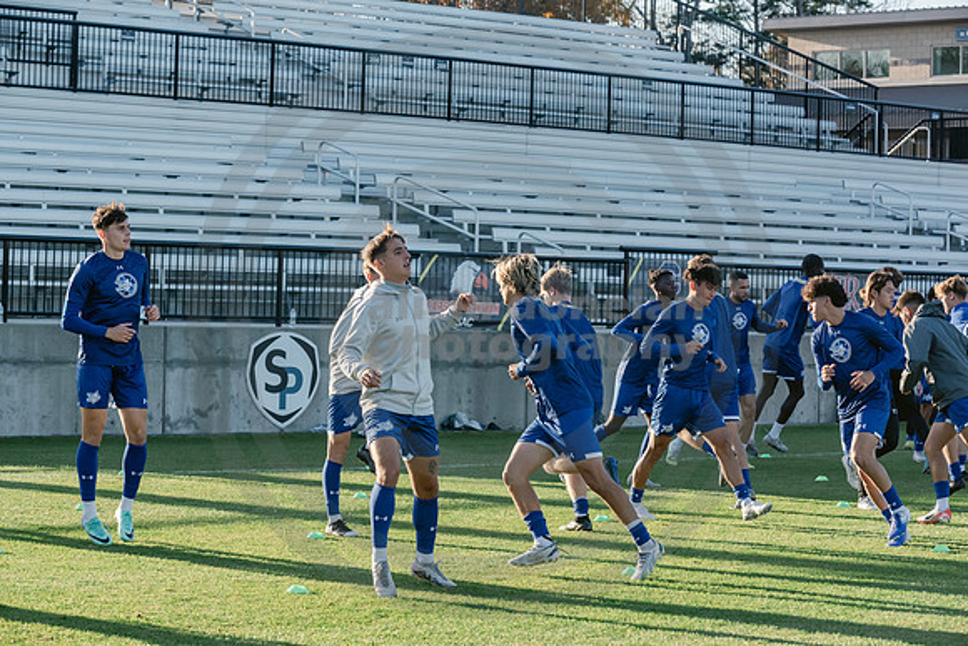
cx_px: 484
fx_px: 2824
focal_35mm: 105
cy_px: 323
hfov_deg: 19.5
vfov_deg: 13.0
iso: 1250
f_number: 7.1
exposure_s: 1/1250
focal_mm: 105
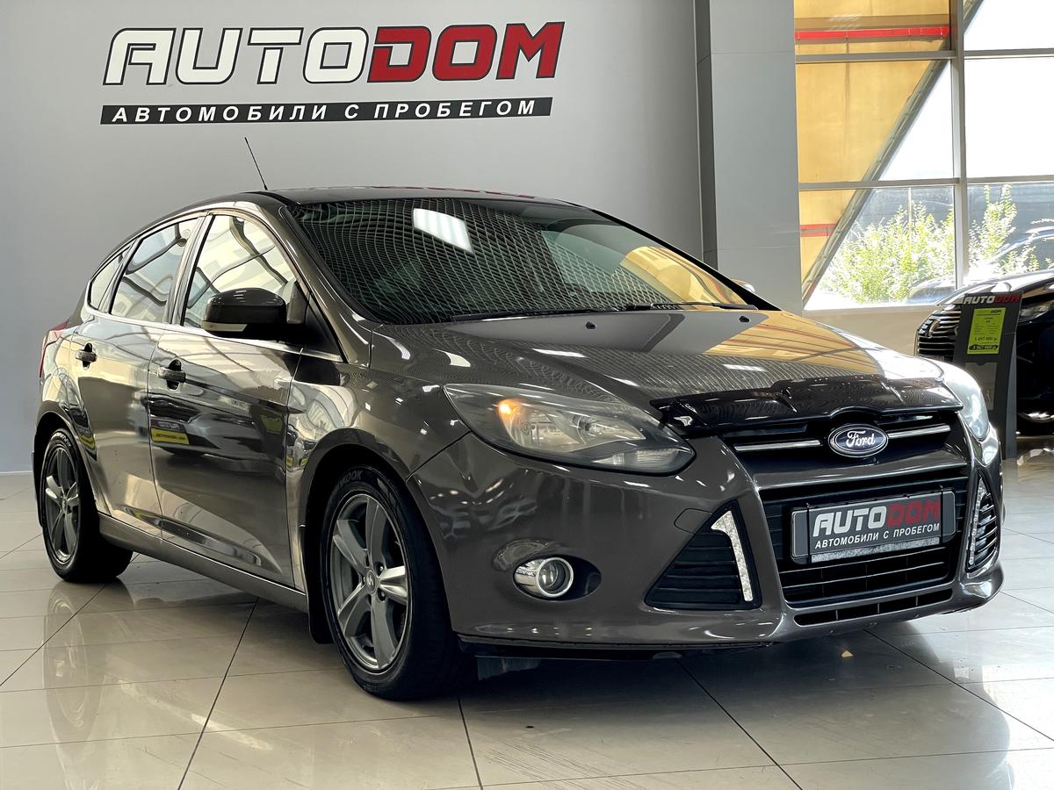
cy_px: 395
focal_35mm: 52
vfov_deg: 28.0
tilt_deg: -1.6
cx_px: 527
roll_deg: +2.1
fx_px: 1583
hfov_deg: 36.8
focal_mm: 6
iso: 100
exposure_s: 1/99
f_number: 2
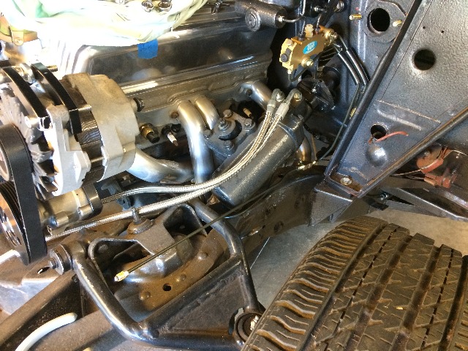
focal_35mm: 29
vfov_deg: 48.2
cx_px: 234
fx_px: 392
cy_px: 176
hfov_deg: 61.7
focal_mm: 4.15
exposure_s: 1/20
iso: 250
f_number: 2.2
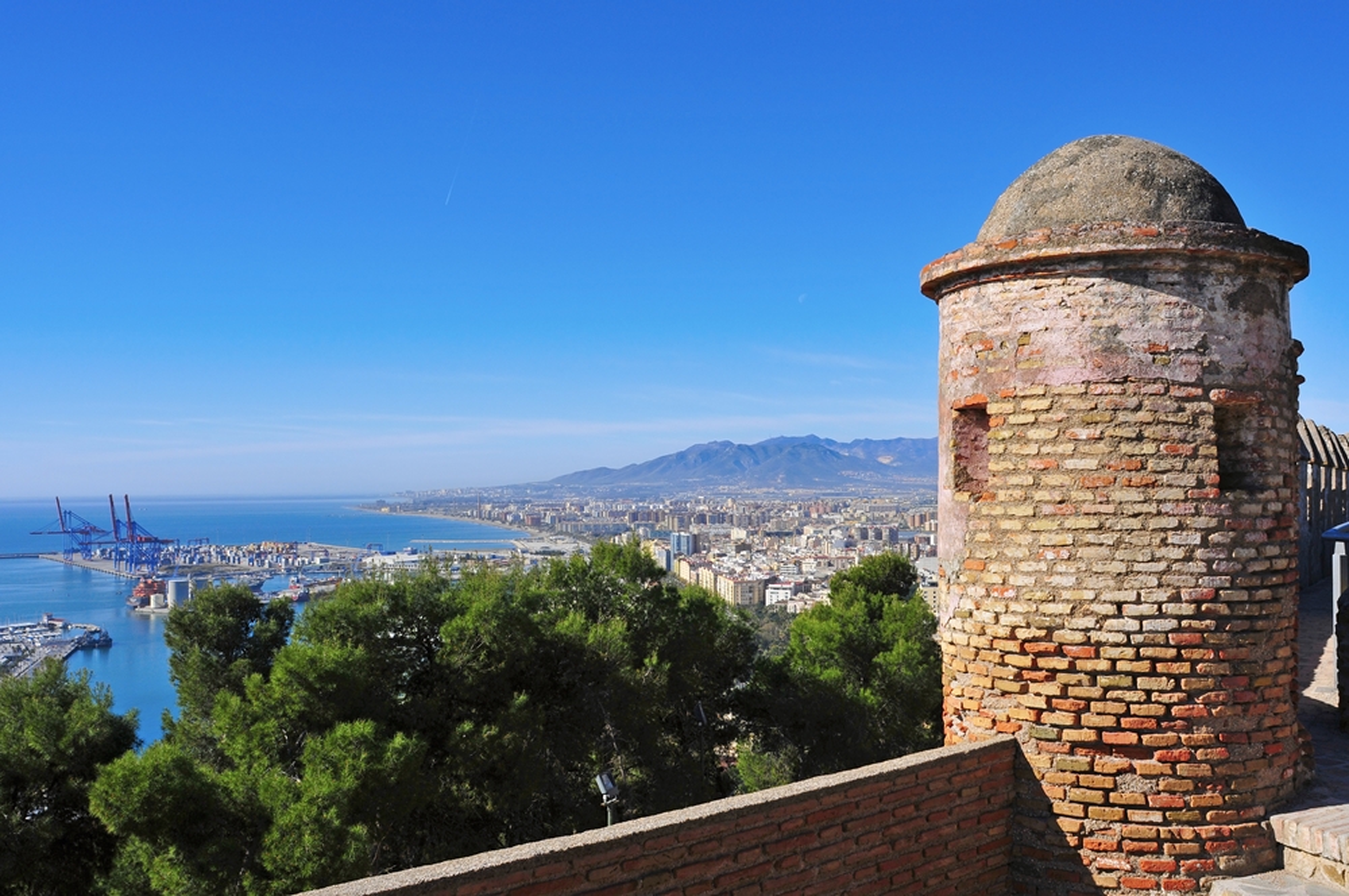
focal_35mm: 30
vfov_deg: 43.5
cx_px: 674
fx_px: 1123
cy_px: 448
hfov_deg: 62.0
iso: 200
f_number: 9
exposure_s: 1/500
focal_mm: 20
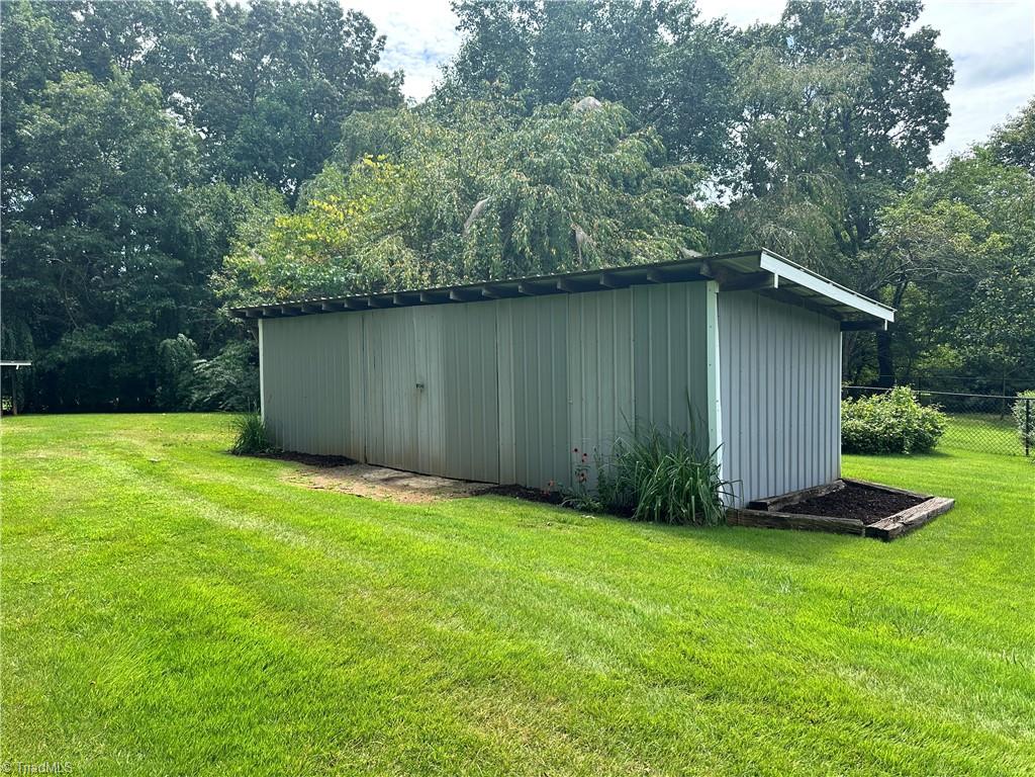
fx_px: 718
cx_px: 518
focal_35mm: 24
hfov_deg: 71.6
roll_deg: +0.6
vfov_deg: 56.8
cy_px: 388
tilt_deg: -0.8
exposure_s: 1/1304
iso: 80
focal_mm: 6.86
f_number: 1.78
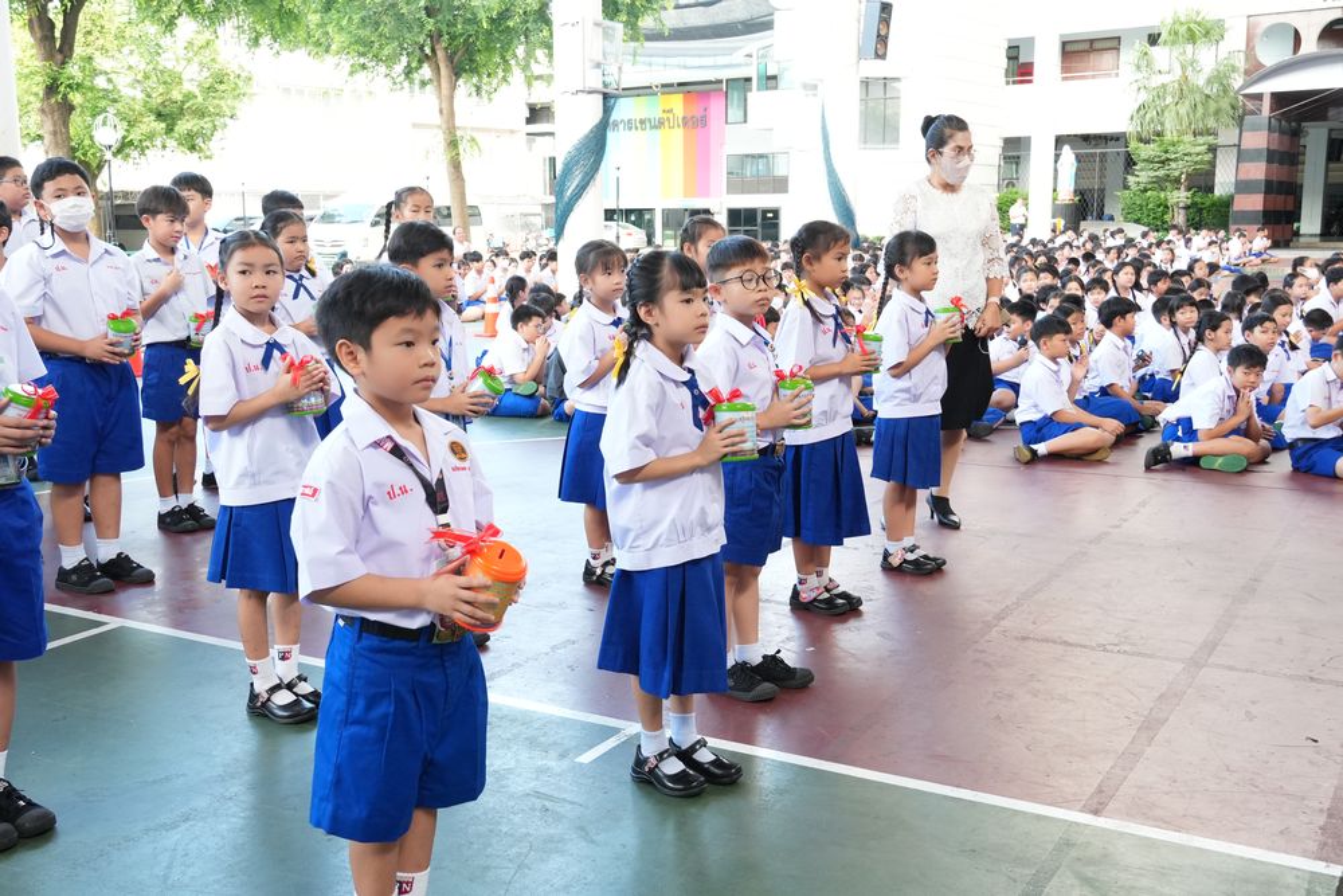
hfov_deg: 51.3
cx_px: 672
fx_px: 1399
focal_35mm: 38
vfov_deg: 35.5
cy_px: 448
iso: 1600
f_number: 5.6
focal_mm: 25
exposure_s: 1/125
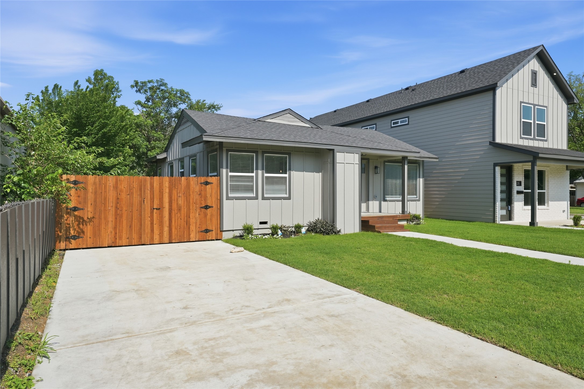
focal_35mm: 24
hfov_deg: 73.7
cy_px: 194
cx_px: 292
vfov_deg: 53.1
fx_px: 389
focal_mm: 24
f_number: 9
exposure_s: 1/1000
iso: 400
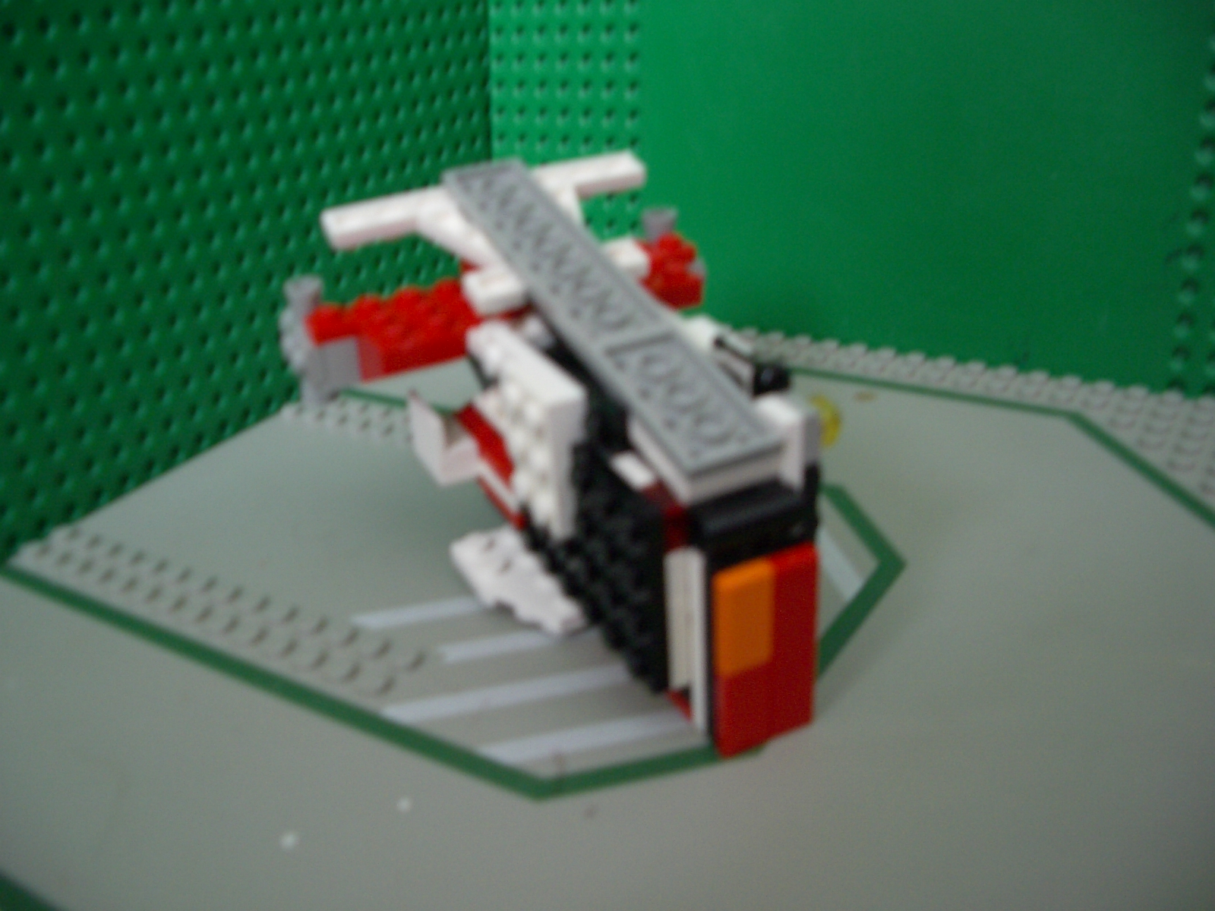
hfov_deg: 52.6
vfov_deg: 40.7
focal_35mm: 35
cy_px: 456
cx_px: 608
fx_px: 1228
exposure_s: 1/10
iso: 100
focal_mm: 5.8
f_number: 2.6
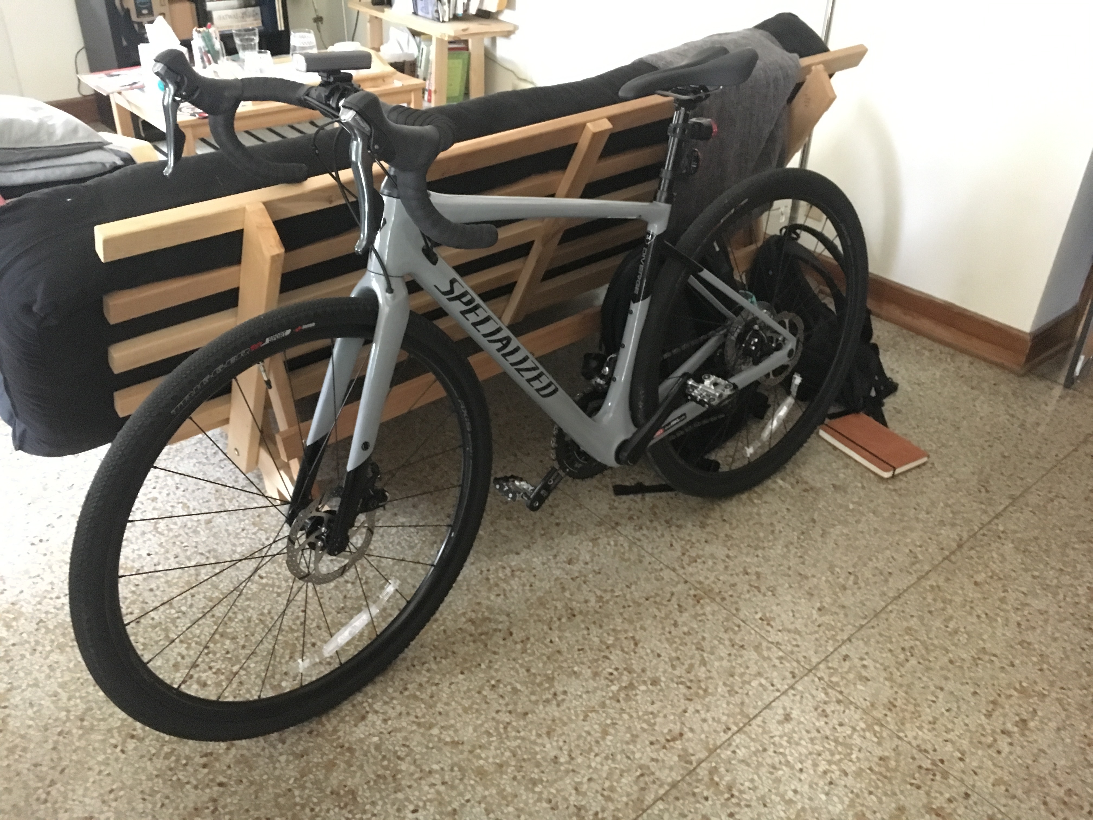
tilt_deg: -33.8
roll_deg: -2.7
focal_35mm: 29
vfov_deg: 48.2
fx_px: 916
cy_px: 410
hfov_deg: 61.7
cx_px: 546
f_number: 2.2
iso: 640
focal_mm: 4.15
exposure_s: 1/15
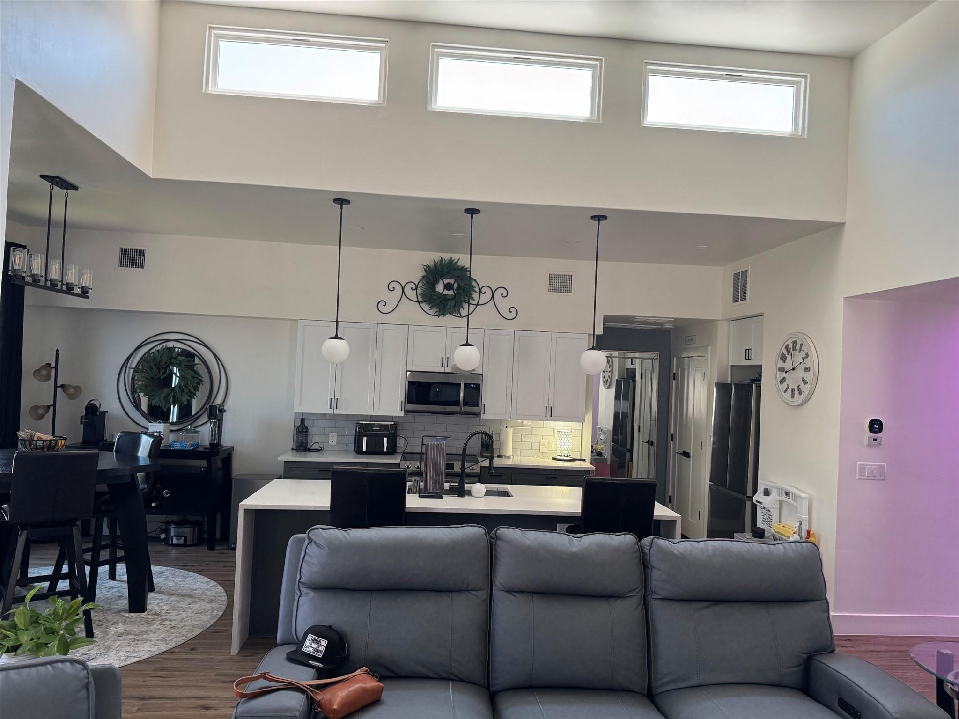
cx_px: 480
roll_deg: -1.9
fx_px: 665
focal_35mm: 24
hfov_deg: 71.6
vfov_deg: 56.8
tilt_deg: +2.8
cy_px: 360
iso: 250
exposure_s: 1/60
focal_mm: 6.76
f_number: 1.78
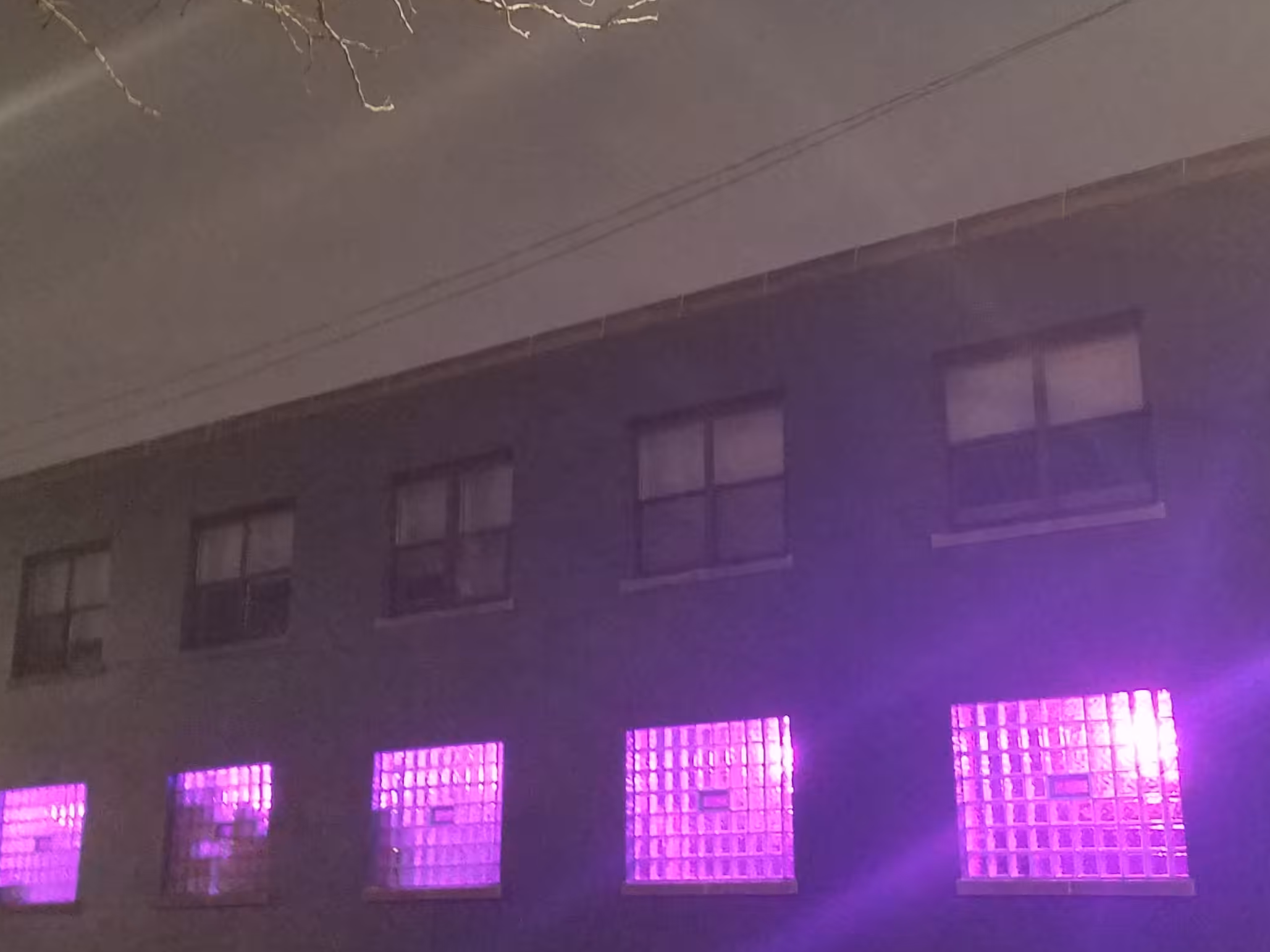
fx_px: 1871
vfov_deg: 28.5
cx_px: 637
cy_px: 365
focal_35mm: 51
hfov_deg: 37.5
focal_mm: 4.2
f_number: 1.7
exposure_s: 1/10
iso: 500
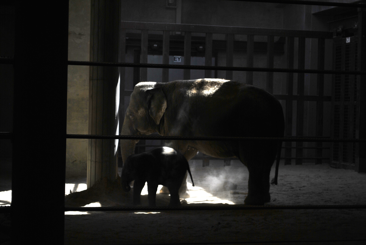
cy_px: 122
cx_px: 183
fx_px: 840
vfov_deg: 16.6
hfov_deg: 24.6
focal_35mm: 82
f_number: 5.6
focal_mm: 55
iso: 100
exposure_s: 1/250
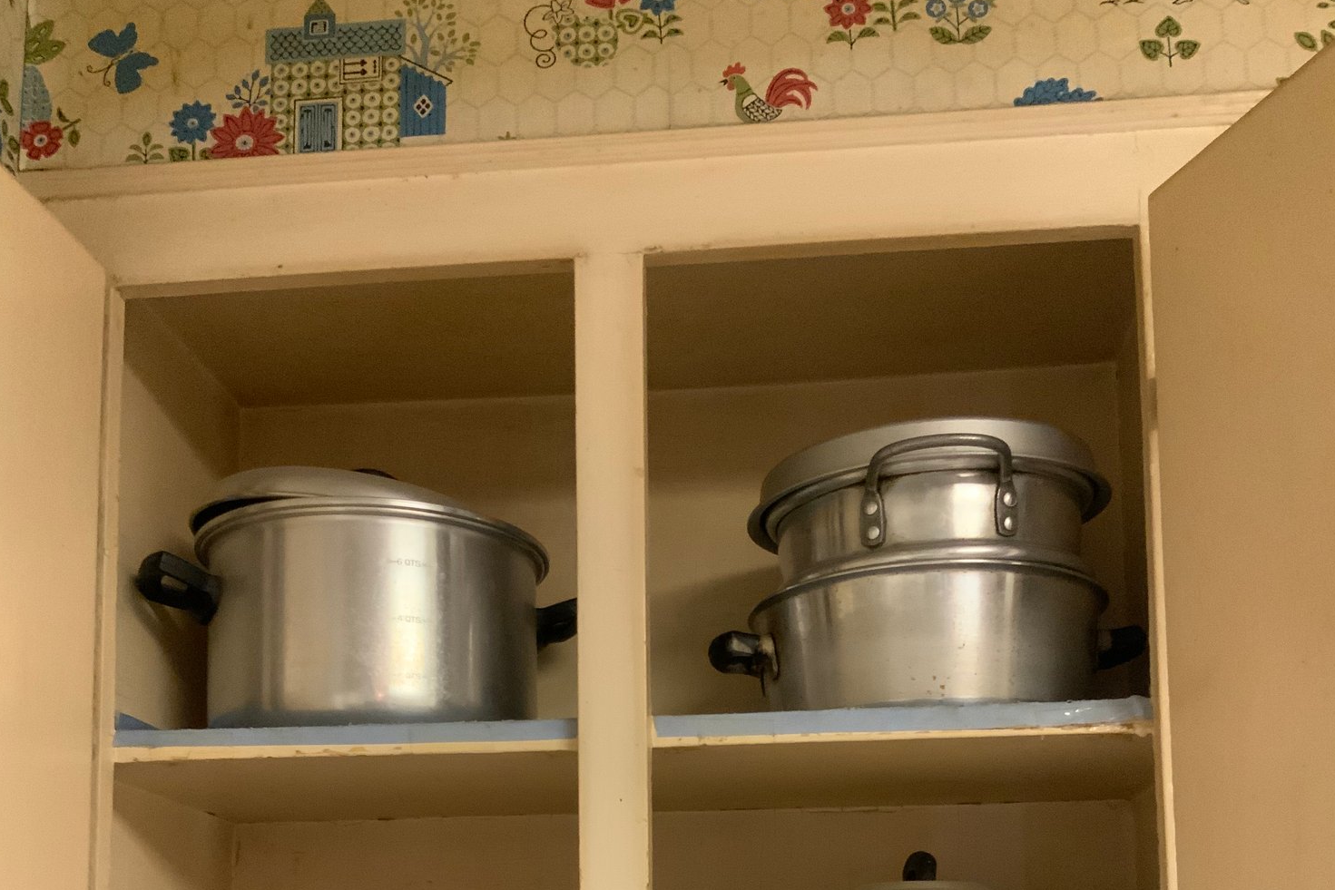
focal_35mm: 41
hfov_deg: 47.4
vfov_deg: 30.4
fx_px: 1520
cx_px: 670
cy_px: 886
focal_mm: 3
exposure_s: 1/30
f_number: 1.8
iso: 320
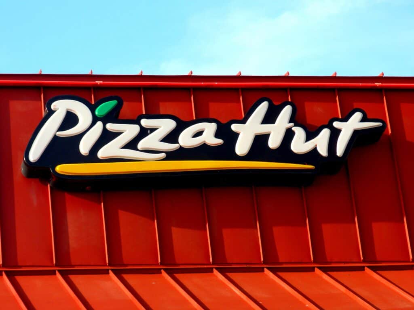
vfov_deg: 8.4
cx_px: 207
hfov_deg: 11.2
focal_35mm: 177
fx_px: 2117
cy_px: 155
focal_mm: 31.9
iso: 80
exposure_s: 1/250
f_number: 4.5
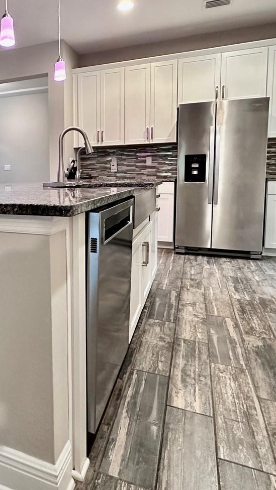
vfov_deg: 73.5
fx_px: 325
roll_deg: +0.7
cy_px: 205
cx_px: 56
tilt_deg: -5.7
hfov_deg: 43.9
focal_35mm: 25
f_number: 2.2
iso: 500
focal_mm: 2.22
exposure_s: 1/60
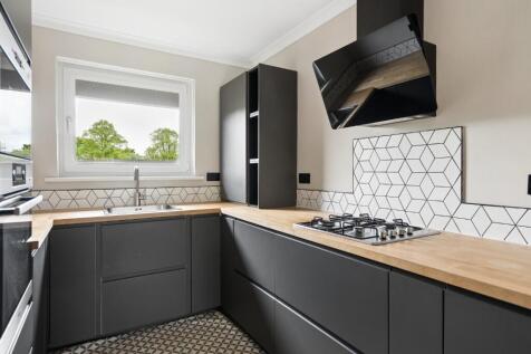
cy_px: 177
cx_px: 266
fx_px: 280
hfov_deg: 86.9
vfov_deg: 64.5
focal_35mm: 19
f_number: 4
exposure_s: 1/125
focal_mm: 19
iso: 800
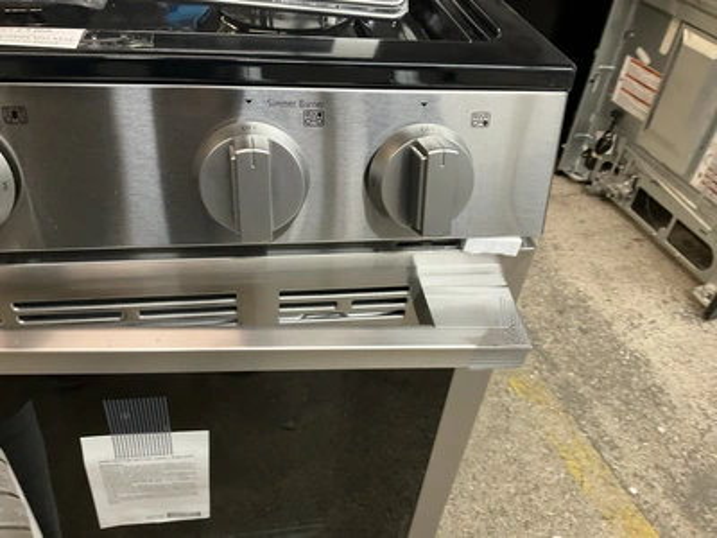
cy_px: 269
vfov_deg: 48.2
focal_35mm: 29
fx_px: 601
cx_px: 358
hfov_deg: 61.7
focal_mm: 3
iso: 250
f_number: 1.8
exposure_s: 1/40
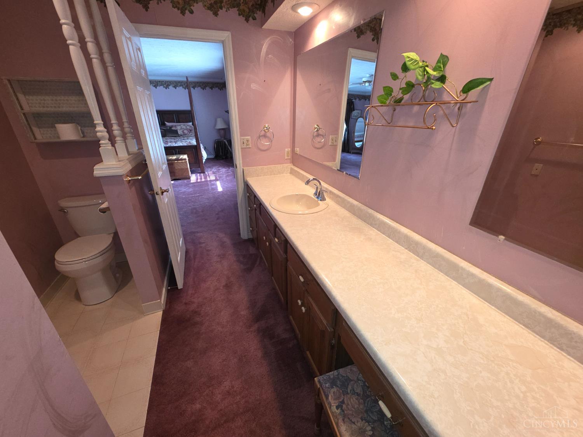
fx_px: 219
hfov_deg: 106.2
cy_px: 218
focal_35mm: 13
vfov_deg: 89.9
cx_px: 292
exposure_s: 1/60
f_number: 1.9
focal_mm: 2.2
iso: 125
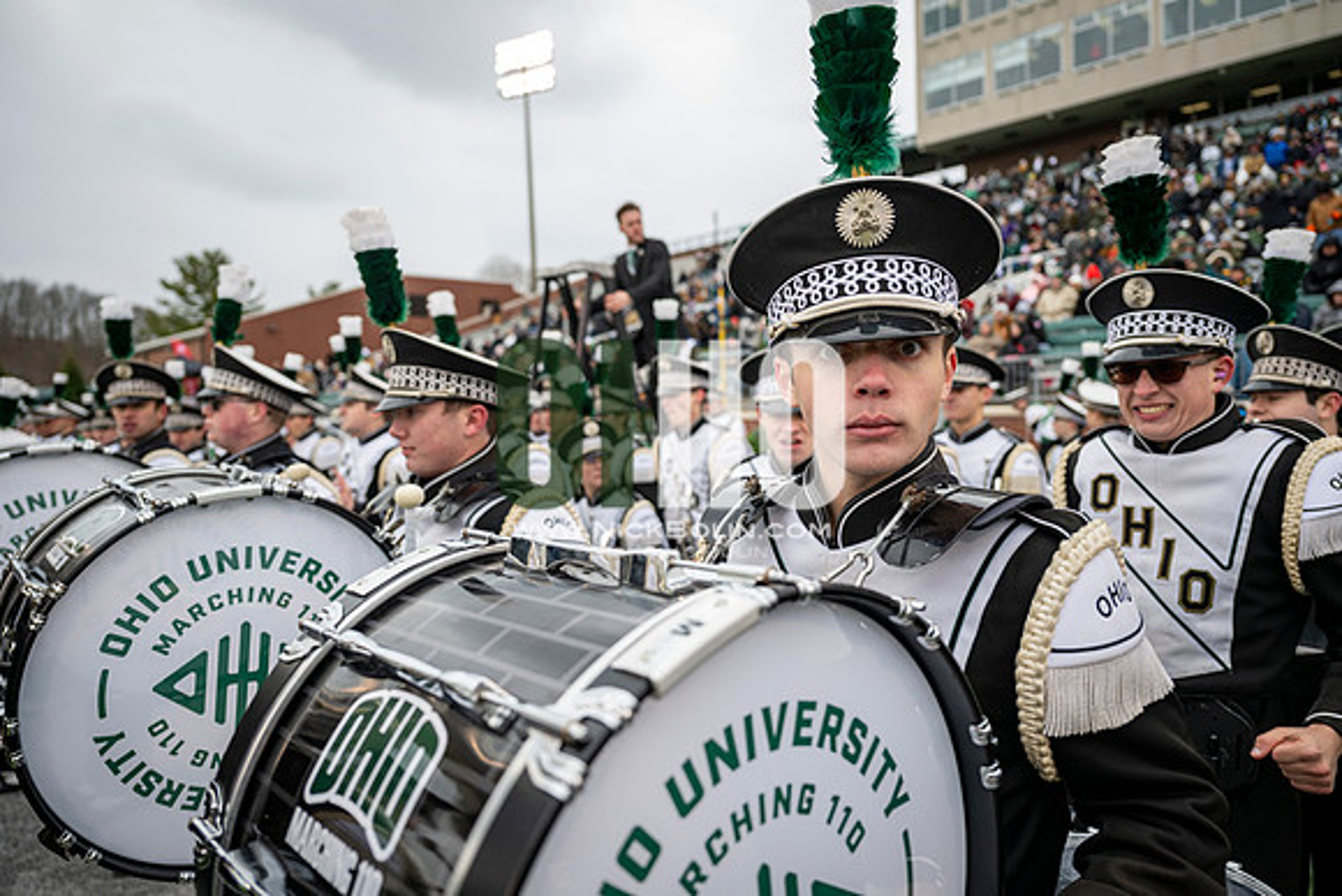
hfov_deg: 73.7
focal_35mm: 24
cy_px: 448
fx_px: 895
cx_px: 671
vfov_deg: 53.2
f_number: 2.8
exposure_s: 1/500
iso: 160
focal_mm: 24
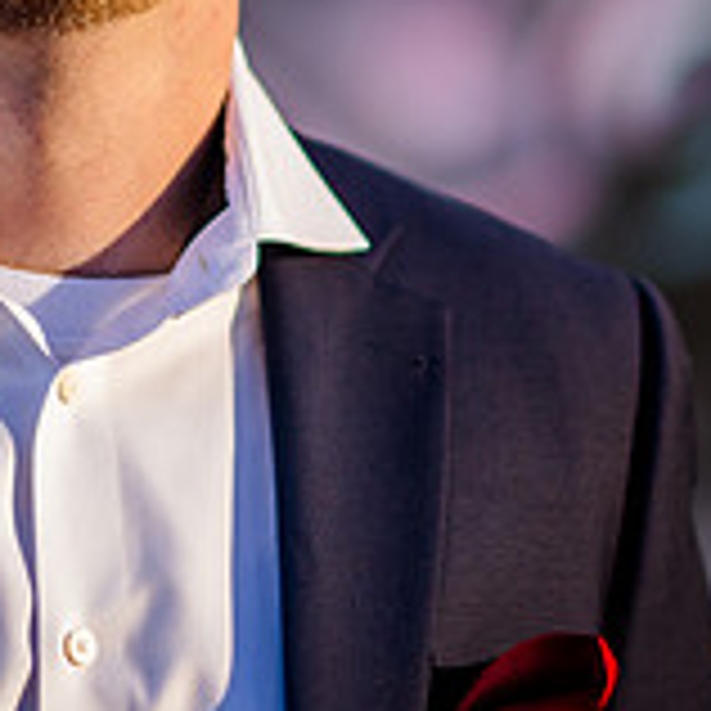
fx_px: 7947
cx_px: 254
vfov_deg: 5.1
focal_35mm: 342
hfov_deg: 5.1
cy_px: -71
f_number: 2
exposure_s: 1/1600
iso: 250
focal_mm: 105
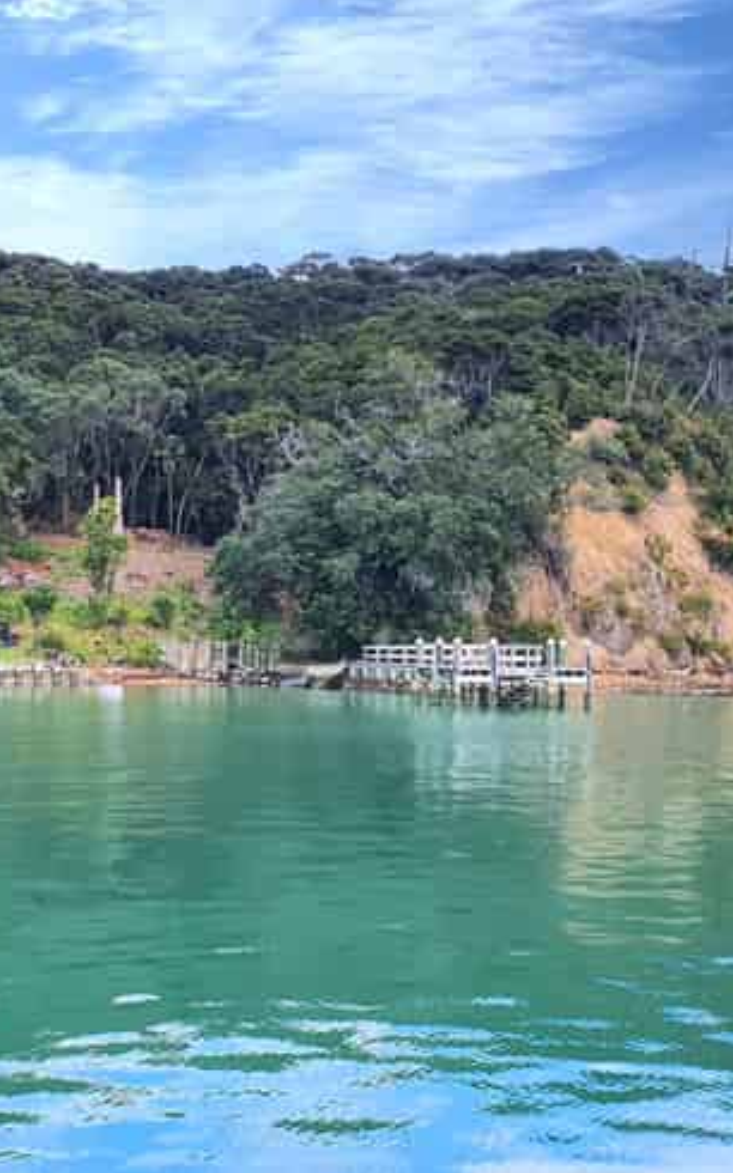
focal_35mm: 37
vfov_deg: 52.8
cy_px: 588
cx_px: 263
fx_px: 1183
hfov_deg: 34.2
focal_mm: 4.3
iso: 50
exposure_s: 1/828
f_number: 2.4
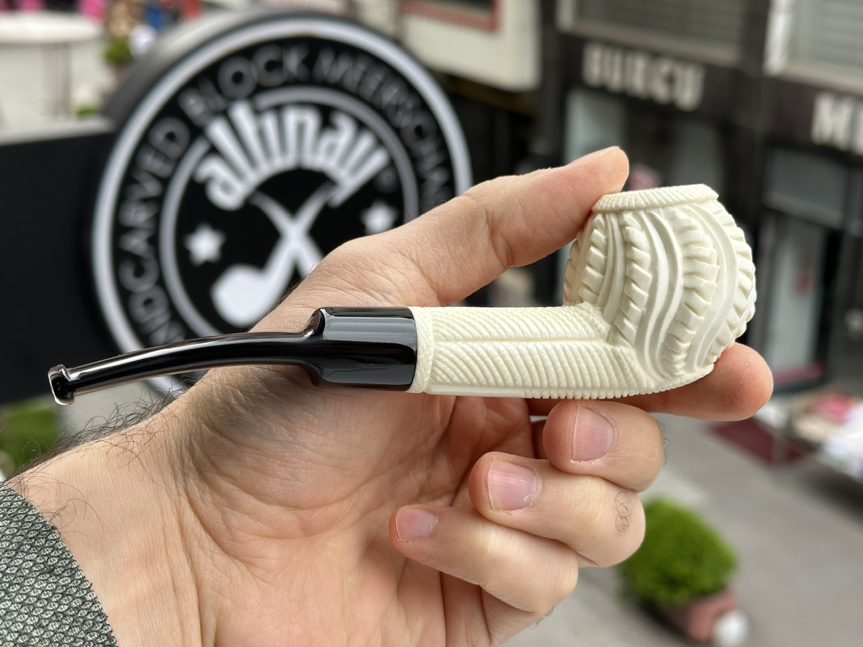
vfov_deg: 30.3
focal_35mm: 48
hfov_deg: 39.7
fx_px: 1197
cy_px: 324
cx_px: 432
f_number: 1.78
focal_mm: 6.86
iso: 64
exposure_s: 1/980
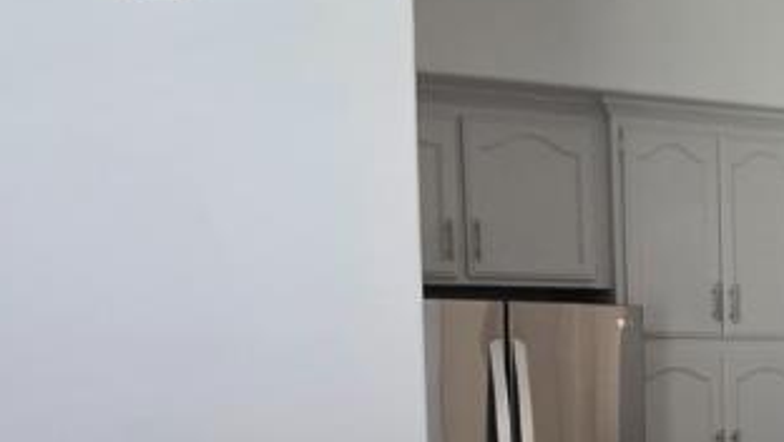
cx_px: 892
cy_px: 531
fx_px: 1415
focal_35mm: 68
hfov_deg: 27.9
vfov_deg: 17.0
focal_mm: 2.2
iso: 800
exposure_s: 1/60
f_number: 1.9
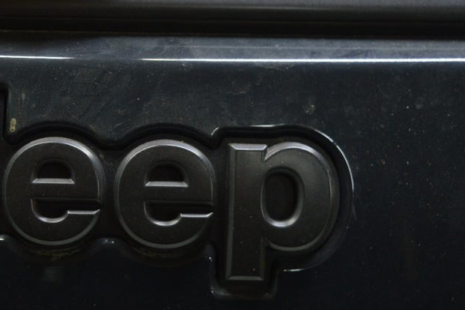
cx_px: 113
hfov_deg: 31.9
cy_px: 169
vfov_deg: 21.9
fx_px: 798
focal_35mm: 62
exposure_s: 1/40
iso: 400
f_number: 4
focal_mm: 25
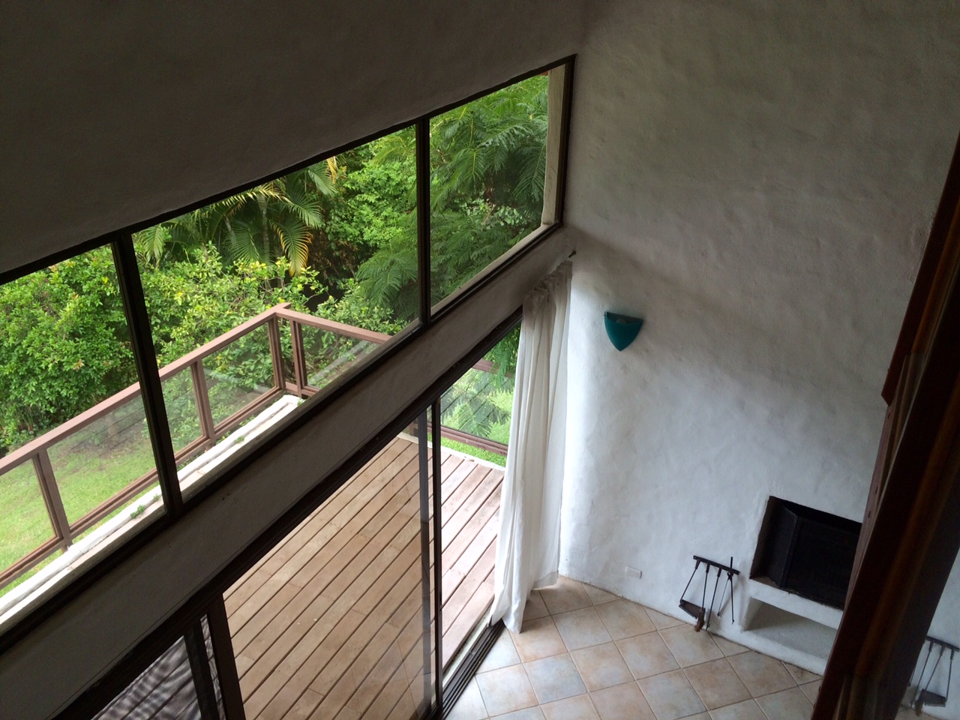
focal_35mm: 29
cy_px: 360
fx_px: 804
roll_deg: -0.2
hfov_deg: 61.7
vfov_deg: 48.2
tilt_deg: -29.1
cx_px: 480
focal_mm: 4.15
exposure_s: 1/228
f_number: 2.2
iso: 32
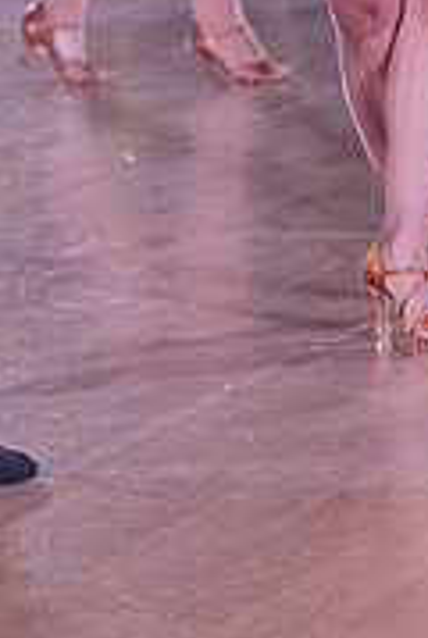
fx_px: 5169
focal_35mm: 291
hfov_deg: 4.7
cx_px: 202
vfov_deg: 7.0
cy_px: -292
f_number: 4
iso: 1600
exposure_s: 1/400
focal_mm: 90
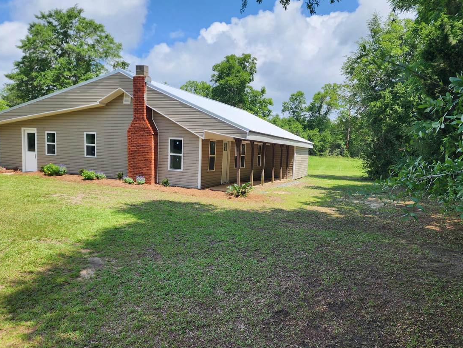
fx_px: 361
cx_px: 233
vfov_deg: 51.3
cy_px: 190
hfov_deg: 65.3
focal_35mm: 27
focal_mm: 6.4
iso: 12
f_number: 1.8
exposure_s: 1/679
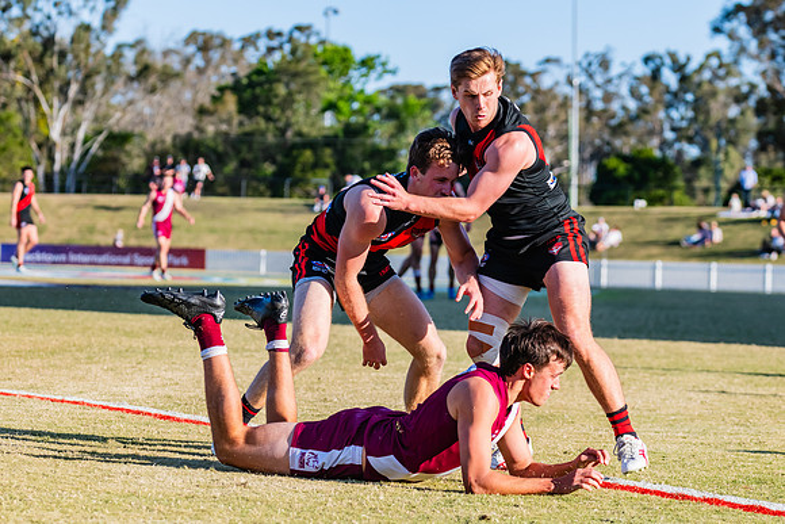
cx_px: 392
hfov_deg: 11.8
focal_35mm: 174
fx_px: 3802
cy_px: 262
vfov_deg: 7.9
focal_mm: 170
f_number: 7.1
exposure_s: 1/1600
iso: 800
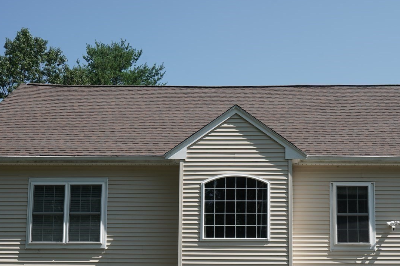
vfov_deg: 20.1
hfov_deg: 29.9
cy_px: 214
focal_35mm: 67
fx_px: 744
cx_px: 253
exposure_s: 1/125
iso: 100
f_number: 11
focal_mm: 35
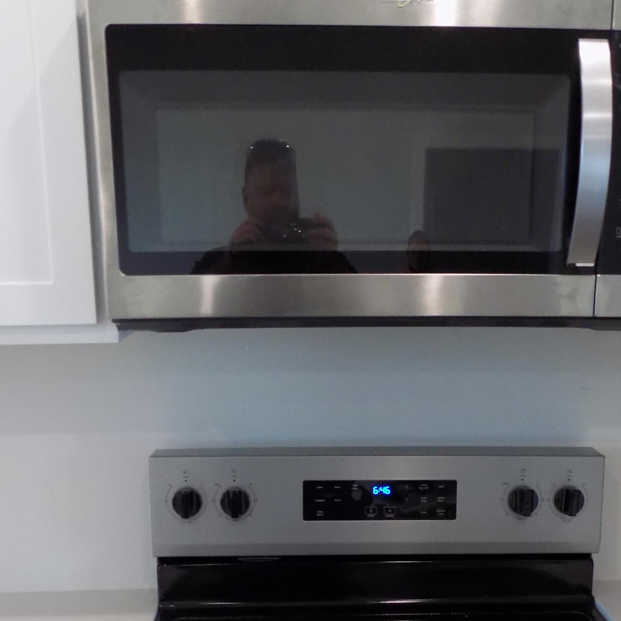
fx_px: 995
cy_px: 554
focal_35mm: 49
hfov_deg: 34.6
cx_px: 351
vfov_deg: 33.0
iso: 250
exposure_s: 1/30
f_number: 3.1
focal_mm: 4
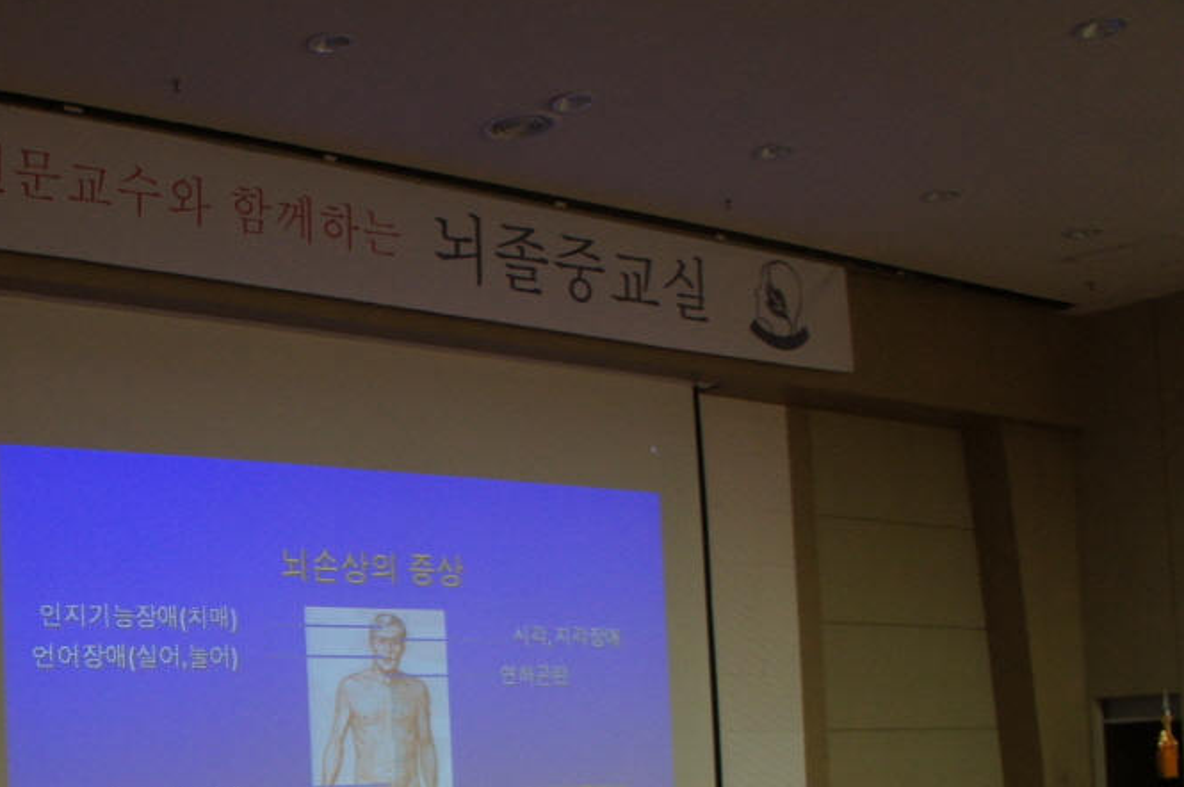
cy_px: 704
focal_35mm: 52
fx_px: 1709
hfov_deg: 35.4
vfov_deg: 25.2
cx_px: 64
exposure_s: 1/25
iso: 800
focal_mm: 18
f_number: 3.5
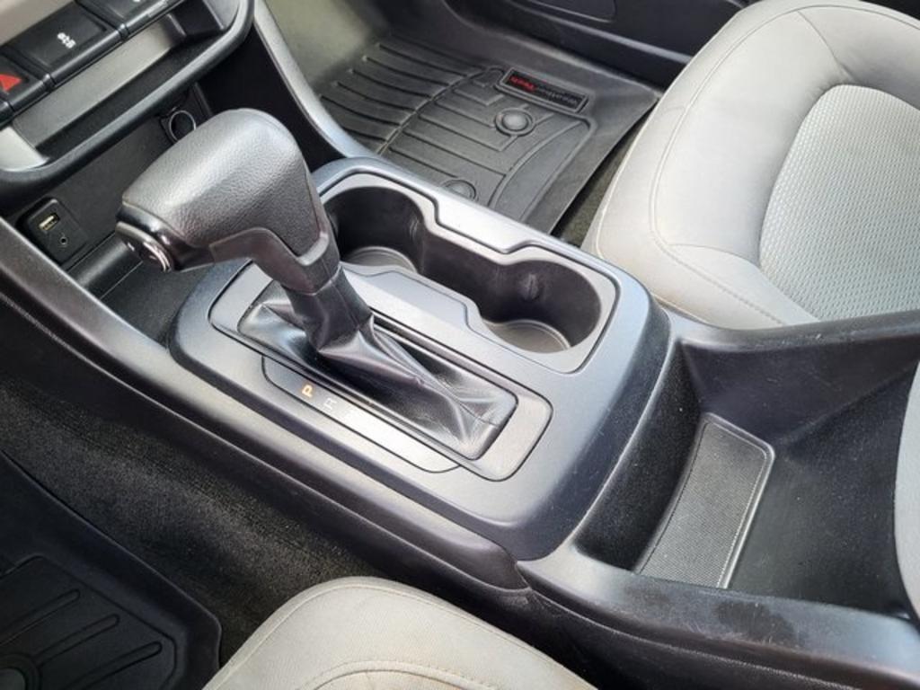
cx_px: 460
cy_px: 345
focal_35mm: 26
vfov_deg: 53.1
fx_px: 691
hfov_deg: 67.3
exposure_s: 1/120
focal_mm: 5.4
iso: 160
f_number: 1.8
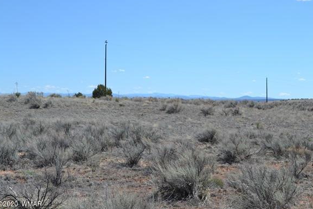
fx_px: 600
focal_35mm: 69
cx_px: 158
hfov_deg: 29.2
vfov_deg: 19.7
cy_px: 105
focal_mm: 44
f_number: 8
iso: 100
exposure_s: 1/250
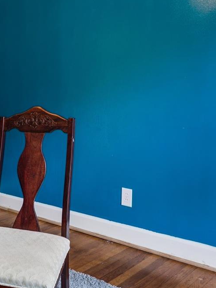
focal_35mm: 49
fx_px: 404
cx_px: 26
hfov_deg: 28.8
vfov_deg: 38.7
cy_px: 92
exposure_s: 1.3
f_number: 13
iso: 200
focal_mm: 16.2
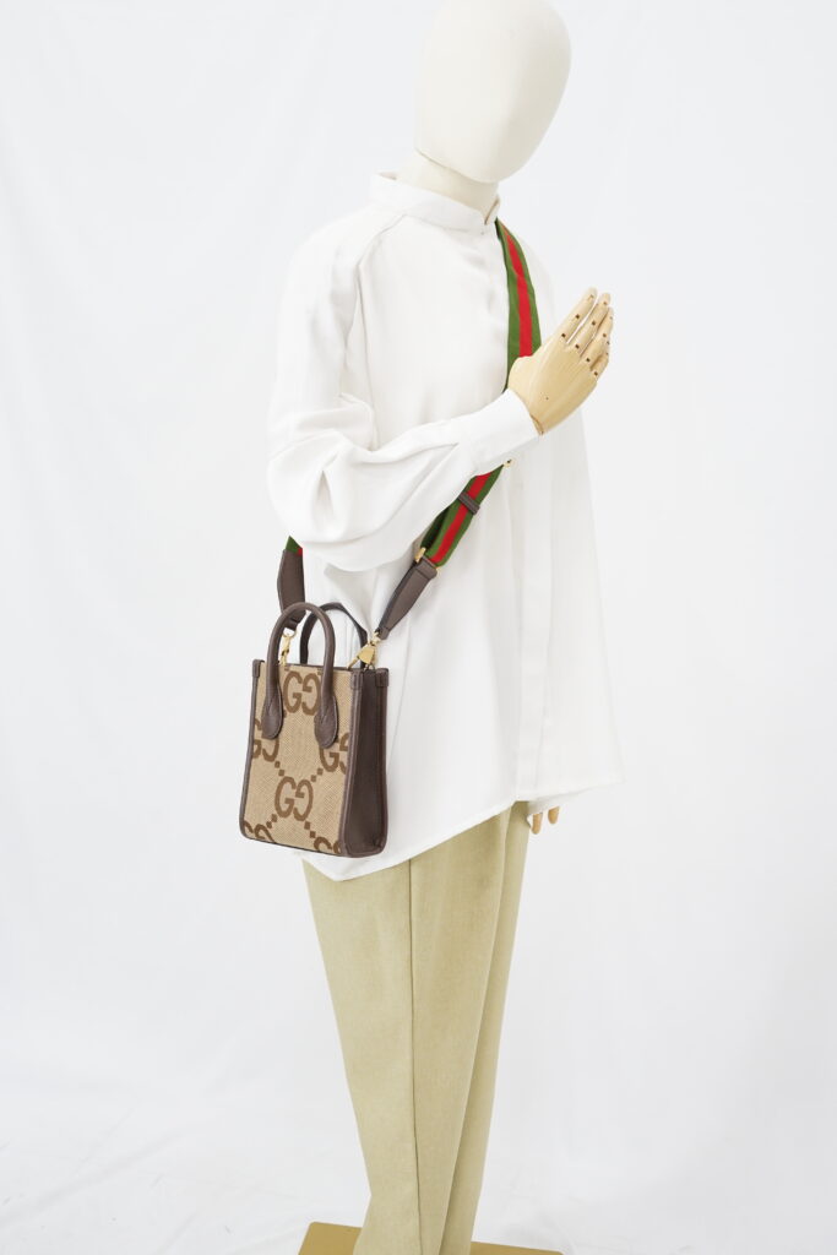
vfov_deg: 39.6
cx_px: 418
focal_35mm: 50
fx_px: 1743
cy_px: 628
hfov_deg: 27.0
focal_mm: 50
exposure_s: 1/8
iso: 640
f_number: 6.3
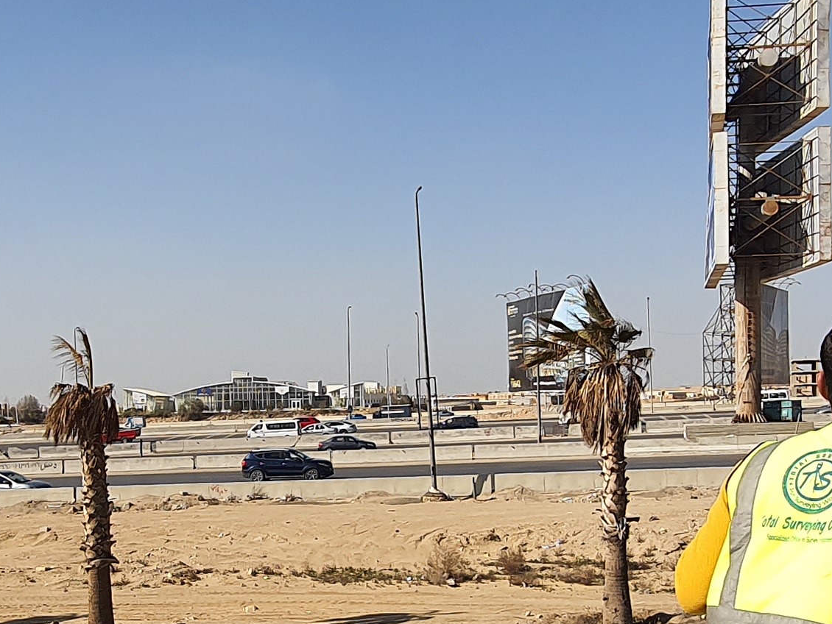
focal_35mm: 46
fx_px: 1106
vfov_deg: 31.3
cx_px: 319
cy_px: 418
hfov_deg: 41.0
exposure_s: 1/1748
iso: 50
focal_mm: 1.74
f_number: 2.2
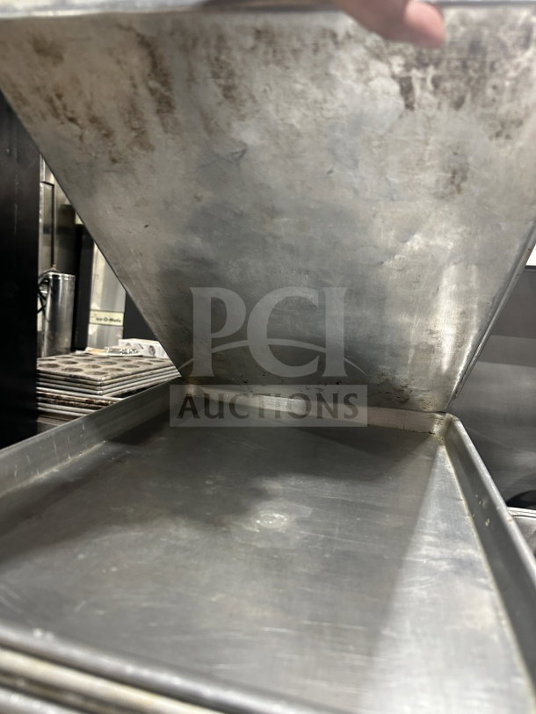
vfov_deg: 71.6
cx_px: 268
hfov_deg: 56.8
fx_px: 495
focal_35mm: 24
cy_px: 357
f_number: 1.78
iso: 400
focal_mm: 6.86
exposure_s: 1/60
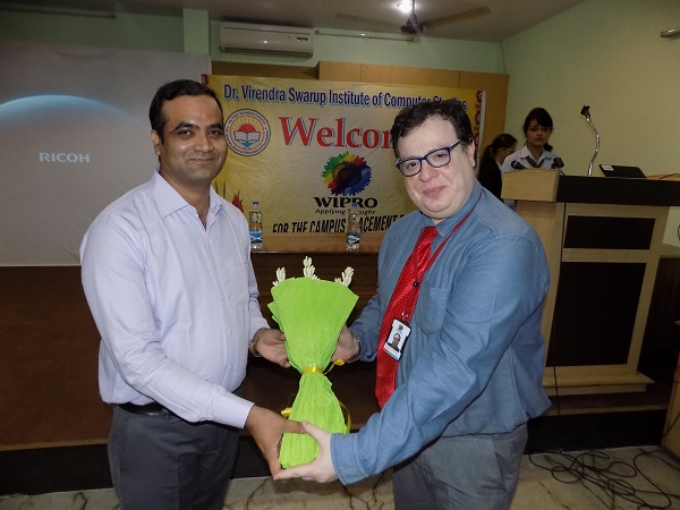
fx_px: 452
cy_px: 255
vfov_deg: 58.9
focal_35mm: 23
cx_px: 340
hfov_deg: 73.9
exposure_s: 1/30
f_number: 3.1
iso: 200
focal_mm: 4
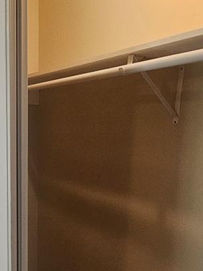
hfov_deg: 36.1
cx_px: 53
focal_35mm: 39
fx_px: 305
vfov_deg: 46.5
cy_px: 196
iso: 250
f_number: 2.2
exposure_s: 1/60
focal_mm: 2.2
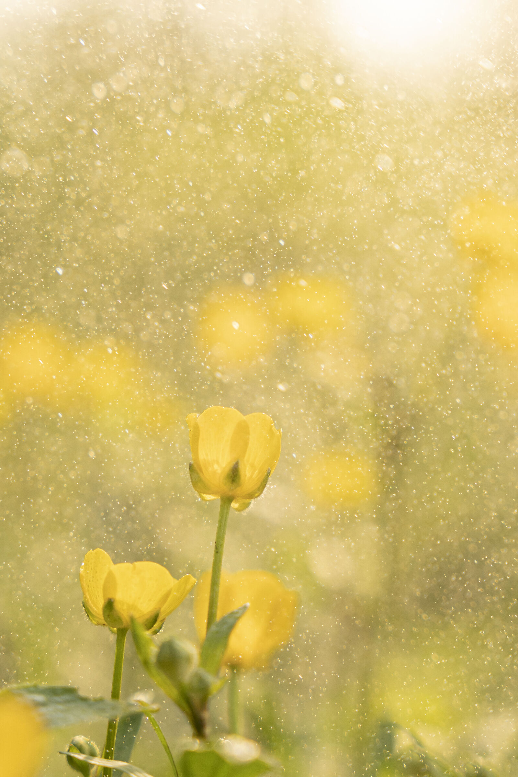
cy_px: 388
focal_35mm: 105
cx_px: 259
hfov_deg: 13.0
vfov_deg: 19.5
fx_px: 2266
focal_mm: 70
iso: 1000
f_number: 4
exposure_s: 1/2500
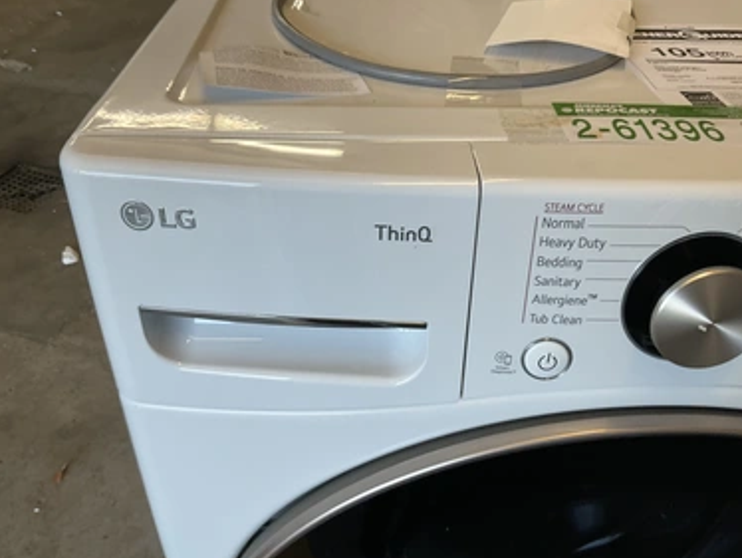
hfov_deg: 58.3
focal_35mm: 31
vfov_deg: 45.5
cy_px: 282
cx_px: 389
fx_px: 665
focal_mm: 3
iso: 50
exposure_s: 1/60
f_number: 1.8
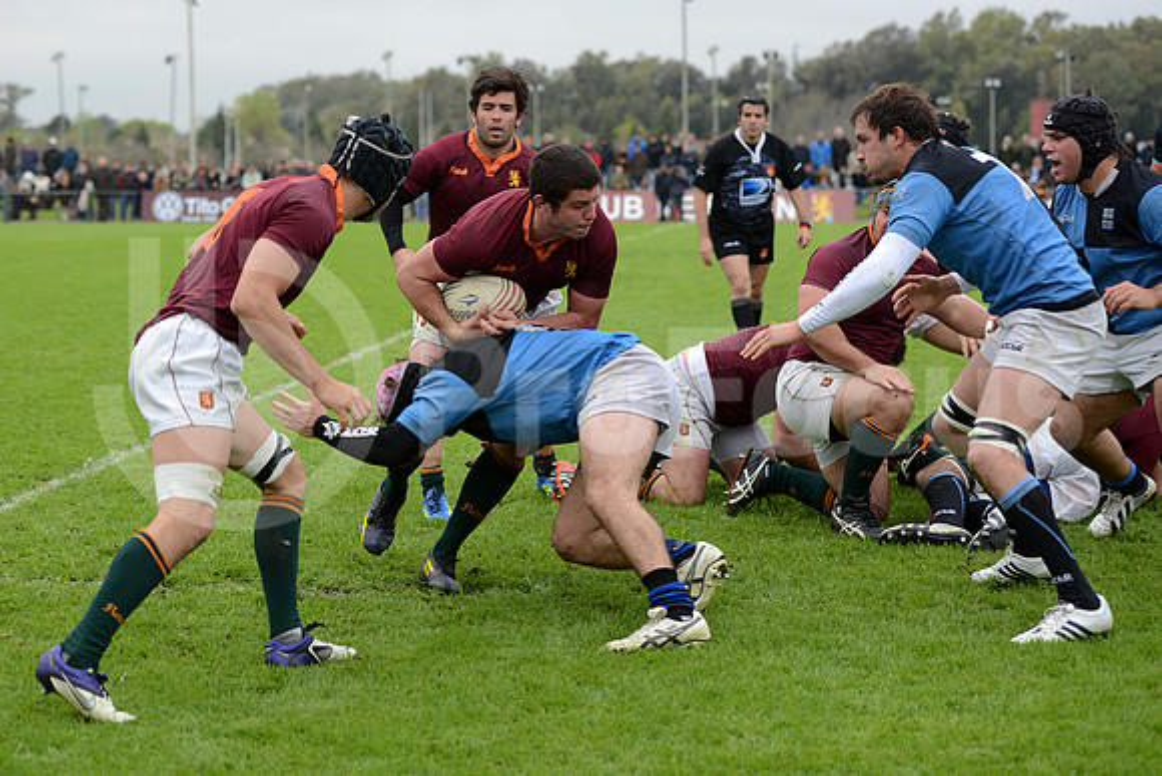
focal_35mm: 70
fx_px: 2260
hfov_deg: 28.8
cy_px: 388
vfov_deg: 19.5
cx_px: 581
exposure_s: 1/640
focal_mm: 70
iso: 320
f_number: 2.8
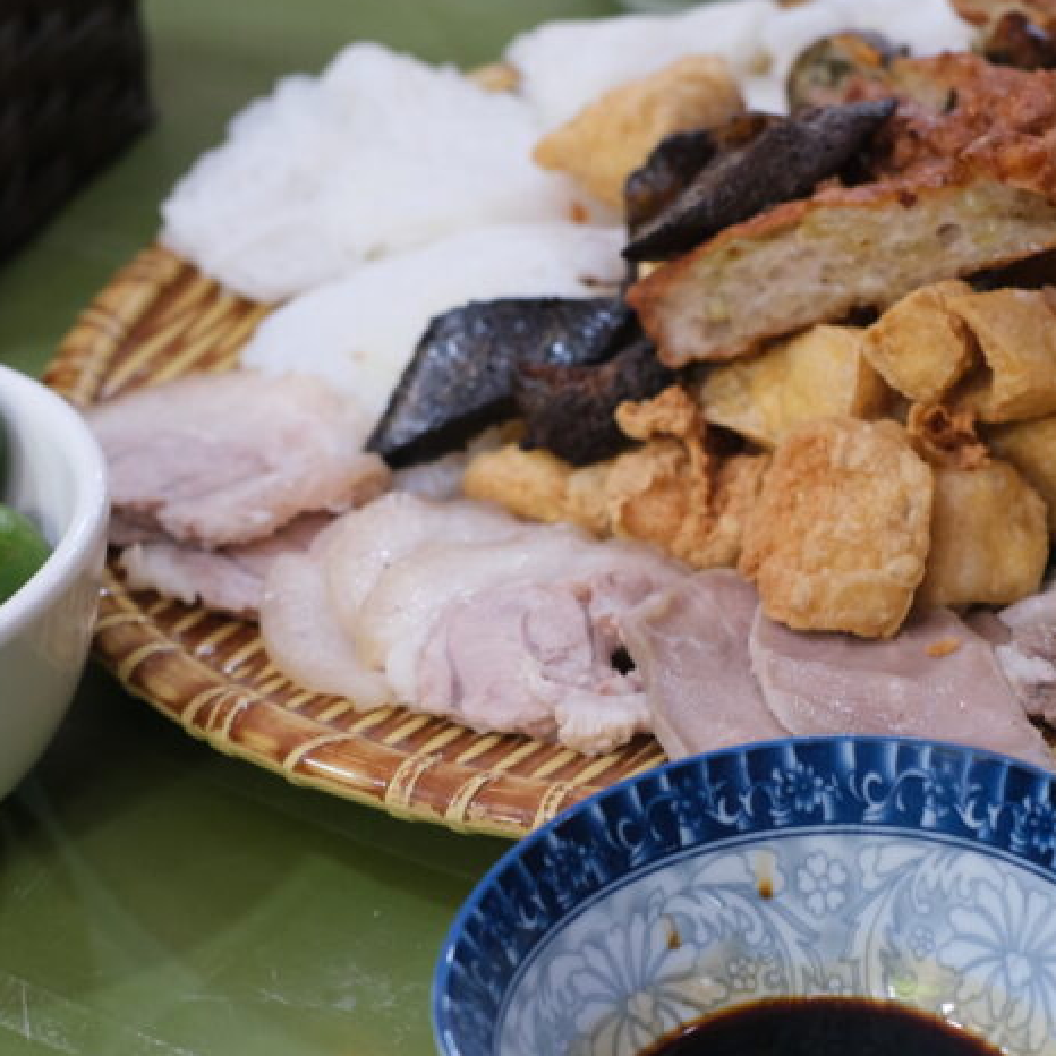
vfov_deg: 17.5
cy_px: 672
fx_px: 3417
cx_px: 537
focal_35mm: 99
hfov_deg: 17.6
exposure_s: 1/75
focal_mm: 35
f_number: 4
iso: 1000
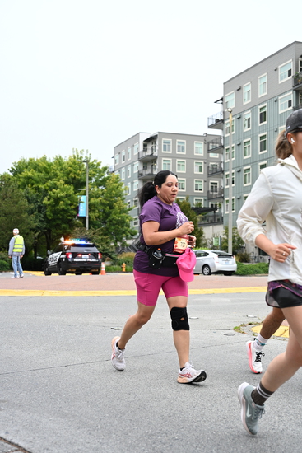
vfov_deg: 42.7
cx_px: 151
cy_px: 226
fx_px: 578
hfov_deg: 29.3
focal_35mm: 46
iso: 1600
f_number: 4
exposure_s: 1/800
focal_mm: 46
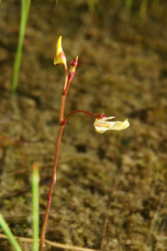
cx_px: 84
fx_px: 731
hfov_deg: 13.0
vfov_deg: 19.5
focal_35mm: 105
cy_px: 126
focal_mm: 70
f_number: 20
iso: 400
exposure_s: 1/125
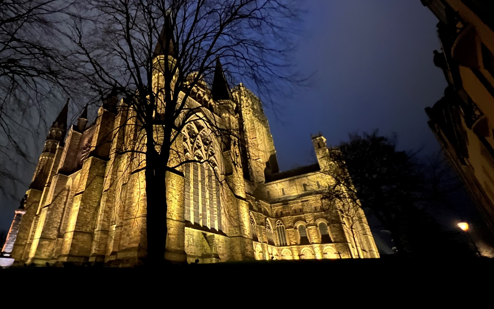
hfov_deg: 88.5
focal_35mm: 18
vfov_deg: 64.0
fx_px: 242
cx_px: 174
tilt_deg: +34.6
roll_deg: -2.2
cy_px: 114
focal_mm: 1.57
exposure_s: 1/9
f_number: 1.8
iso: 1600
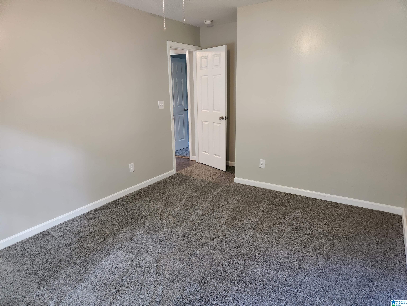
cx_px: 204
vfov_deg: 58.9
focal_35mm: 23
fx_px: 270
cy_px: 153
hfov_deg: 73.9
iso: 640
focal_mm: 5.4
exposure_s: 1/60
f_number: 1.8
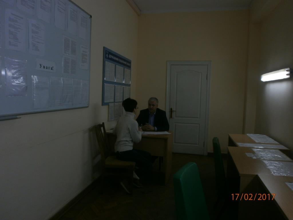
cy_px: 110
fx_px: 229
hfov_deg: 65.3
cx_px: 146
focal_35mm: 27
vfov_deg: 51.4
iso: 100
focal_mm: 4.8
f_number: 2.9
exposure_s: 1/50
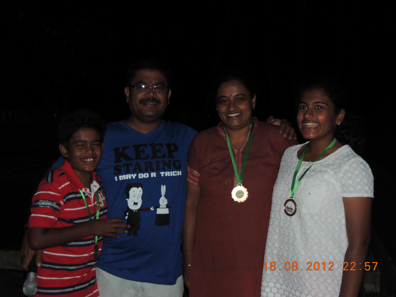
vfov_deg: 30.9
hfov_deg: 40.4
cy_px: 148
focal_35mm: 47
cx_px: 198
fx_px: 538
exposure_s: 1/30
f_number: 3.5
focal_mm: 8.3
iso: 200
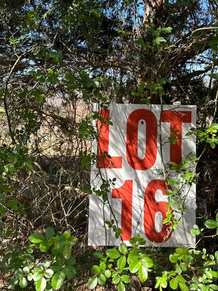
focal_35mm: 35
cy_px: 108
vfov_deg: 52.0
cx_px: 140
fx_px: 294
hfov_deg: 40.3
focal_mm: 6.86
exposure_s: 1/615
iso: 80
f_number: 1.78
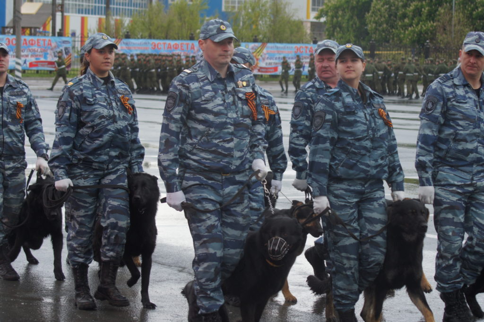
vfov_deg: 12.2
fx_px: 1511
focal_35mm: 112
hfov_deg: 18.2
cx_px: 242
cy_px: 161
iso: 200
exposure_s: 1/200
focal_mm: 75
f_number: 6.3
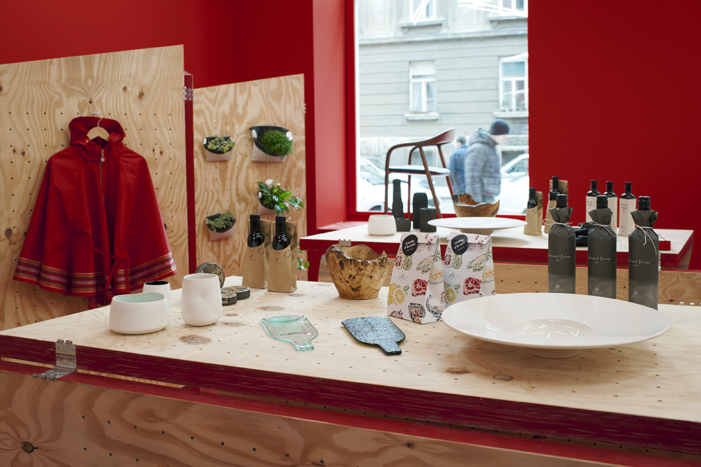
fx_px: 682
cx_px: 350
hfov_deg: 54.4
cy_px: 234
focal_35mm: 35
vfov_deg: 37.9
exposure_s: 1/60
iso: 640
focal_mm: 35
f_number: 4.5
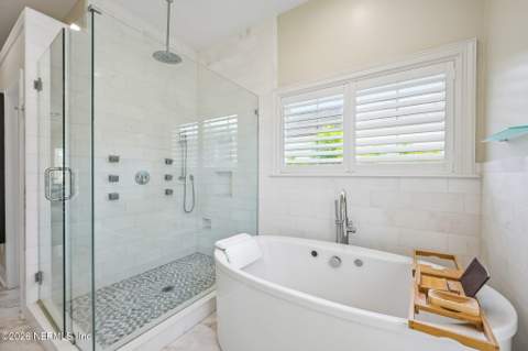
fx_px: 205
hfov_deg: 104.3
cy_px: 176
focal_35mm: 14
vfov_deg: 81.1
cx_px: 264
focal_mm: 14
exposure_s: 1/15
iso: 100
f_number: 8
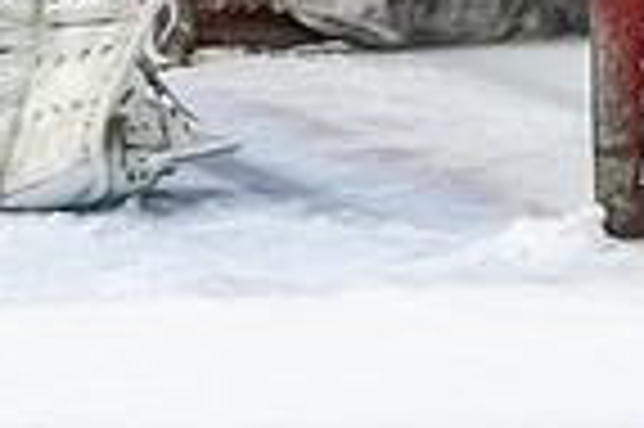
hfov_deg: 3.2
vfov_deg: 2.1
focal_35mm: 641
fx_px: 11454
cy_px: -452
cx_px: 819
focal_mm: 100
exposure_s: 1/800
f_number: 2.8
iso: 3200
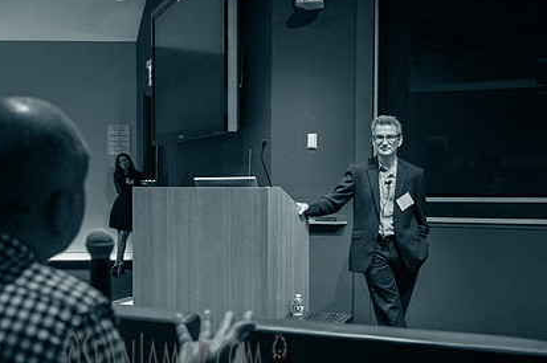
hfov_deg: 41.8
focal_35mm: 47
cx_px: 223
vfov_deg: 28.5
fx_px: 713
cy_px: 206
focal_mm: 29
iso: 6400
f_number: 3.5
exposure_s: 1/250
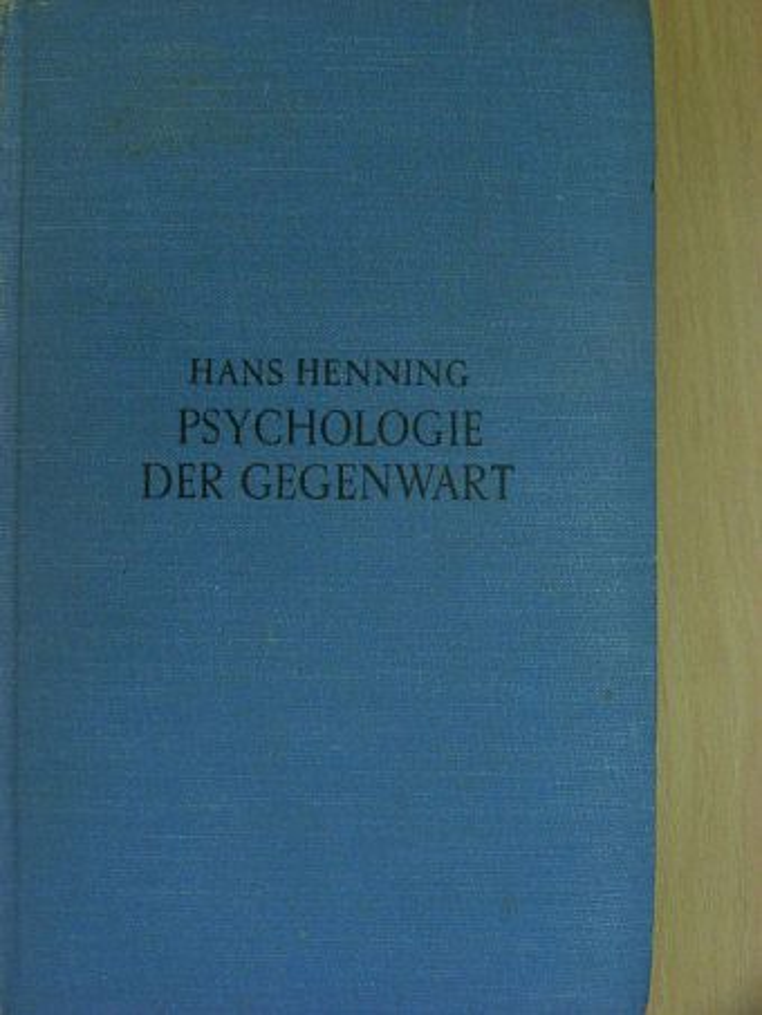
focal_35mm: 63
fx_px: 1848
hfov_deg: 23.3
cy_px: 508
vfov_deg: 30.7
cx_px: 381
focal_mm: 10.5
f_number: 3.5
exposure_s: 1/23.5
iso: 200
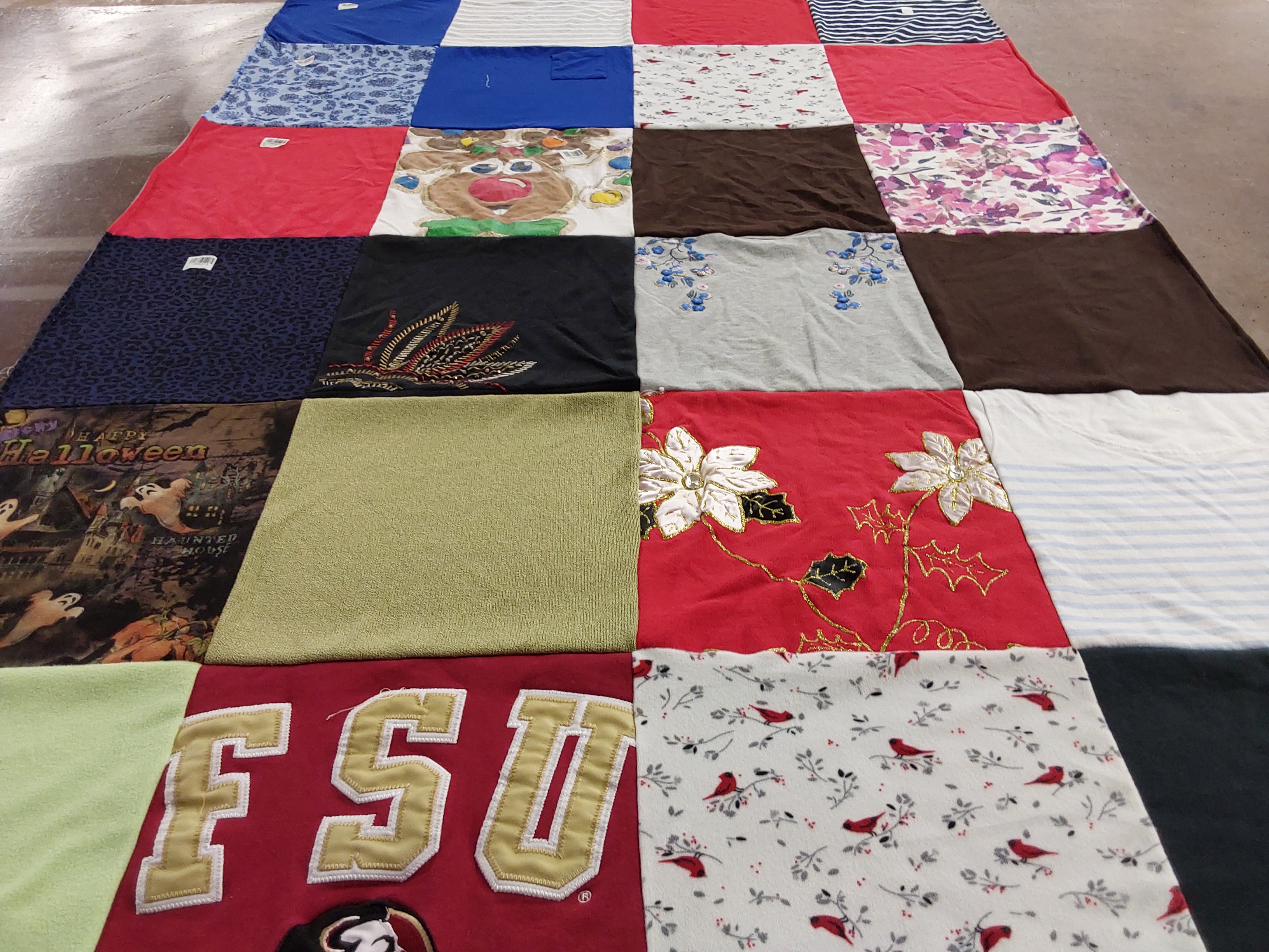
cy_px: 476
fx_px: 1026
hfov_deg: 63.4
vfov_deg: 49.7
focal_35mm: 28
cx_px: 634
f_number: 1.9
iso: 100
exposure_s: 1/50
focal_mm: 2.91
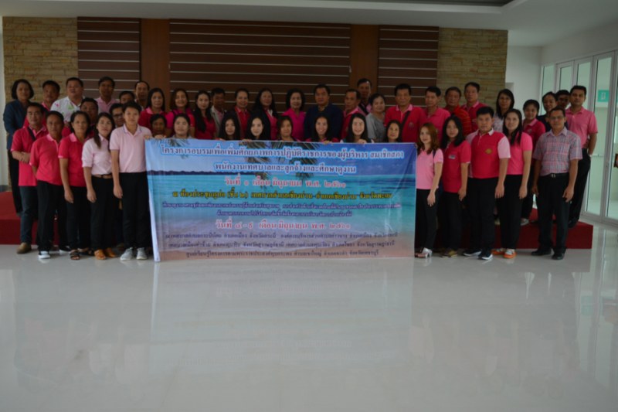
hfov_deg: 57.2
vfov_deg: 40.0
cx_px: 309
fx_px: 566
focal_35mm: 33
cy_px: 206
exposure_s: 1/60
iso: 640
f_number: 4
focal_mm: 22
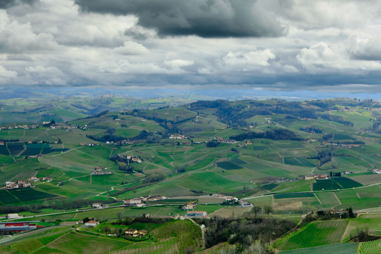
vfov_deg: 18.9
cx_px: 358
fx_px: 762
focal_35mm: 72
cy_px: 165
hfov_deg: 26.9
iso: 160
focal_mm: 24
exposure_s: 1/240
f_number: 8
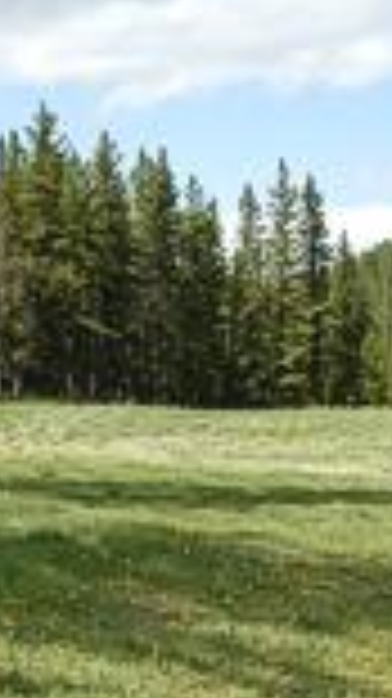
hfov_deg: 12.3
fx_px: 1795
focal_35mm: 97
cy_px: 576
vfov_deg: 21.7
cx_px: -14
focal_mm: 24
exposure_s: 1/750
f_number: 4.5
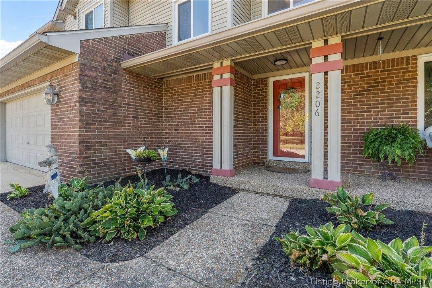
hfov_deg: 96.7
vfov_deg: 73.8
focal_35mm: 16
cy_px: 144
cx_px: 216
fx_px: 192
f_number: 11
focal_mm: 16
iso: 800
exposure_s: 1/250
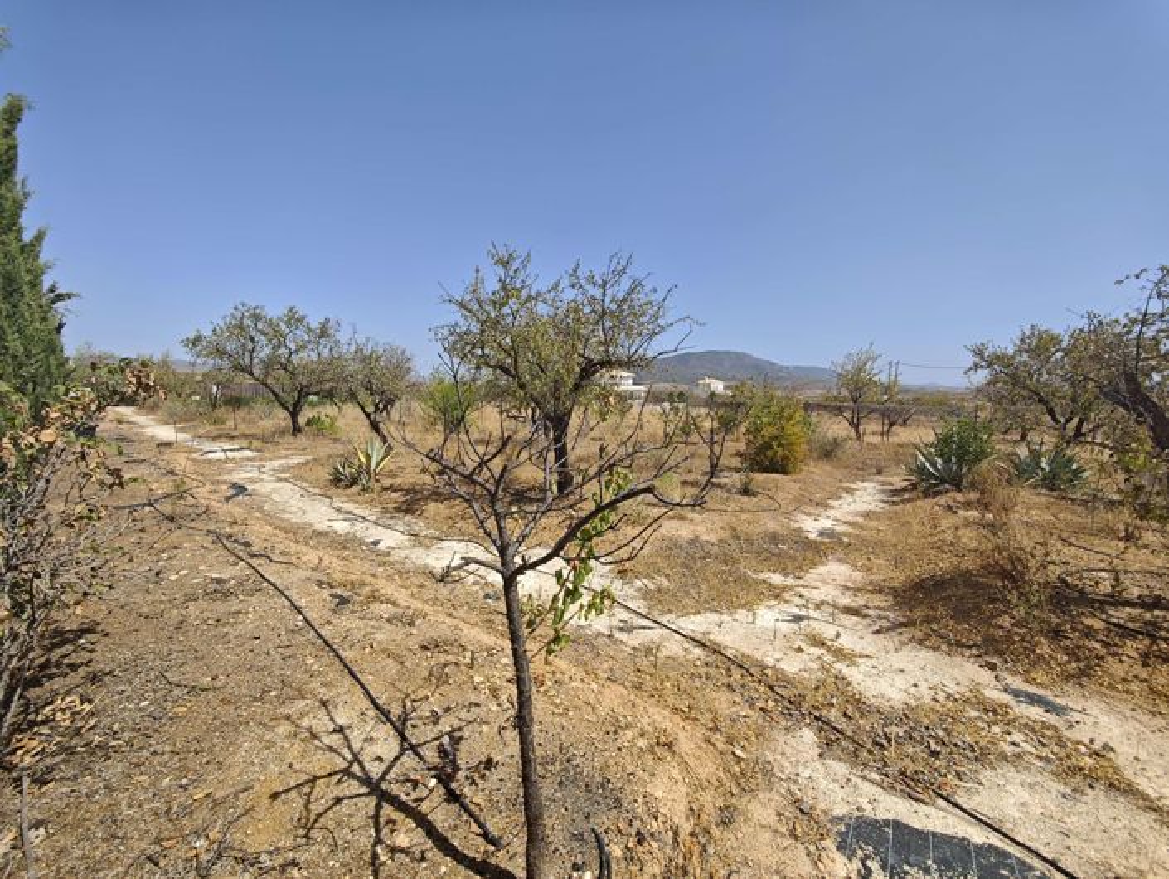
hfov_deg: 102.0
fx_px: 473
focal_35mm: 14
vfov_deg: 85.8
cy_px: 440
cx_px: 584
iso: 50
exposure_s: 1/505
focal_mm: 2.16
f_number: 2.2
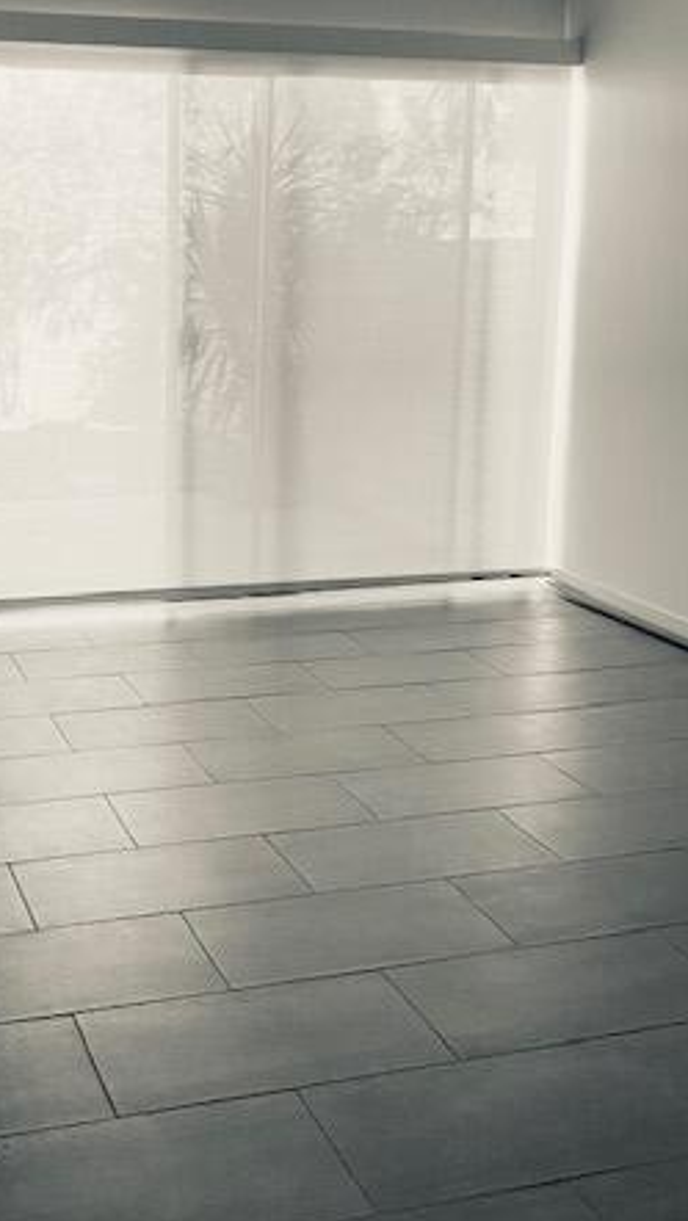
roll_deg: -2.2
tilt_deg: -9.9
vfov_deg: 49.0
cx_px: 116
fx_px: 1328
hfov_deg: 28.3
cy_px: 478
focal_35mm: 41
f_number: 1.8
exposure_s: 1/60
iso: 125
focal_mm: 4.25
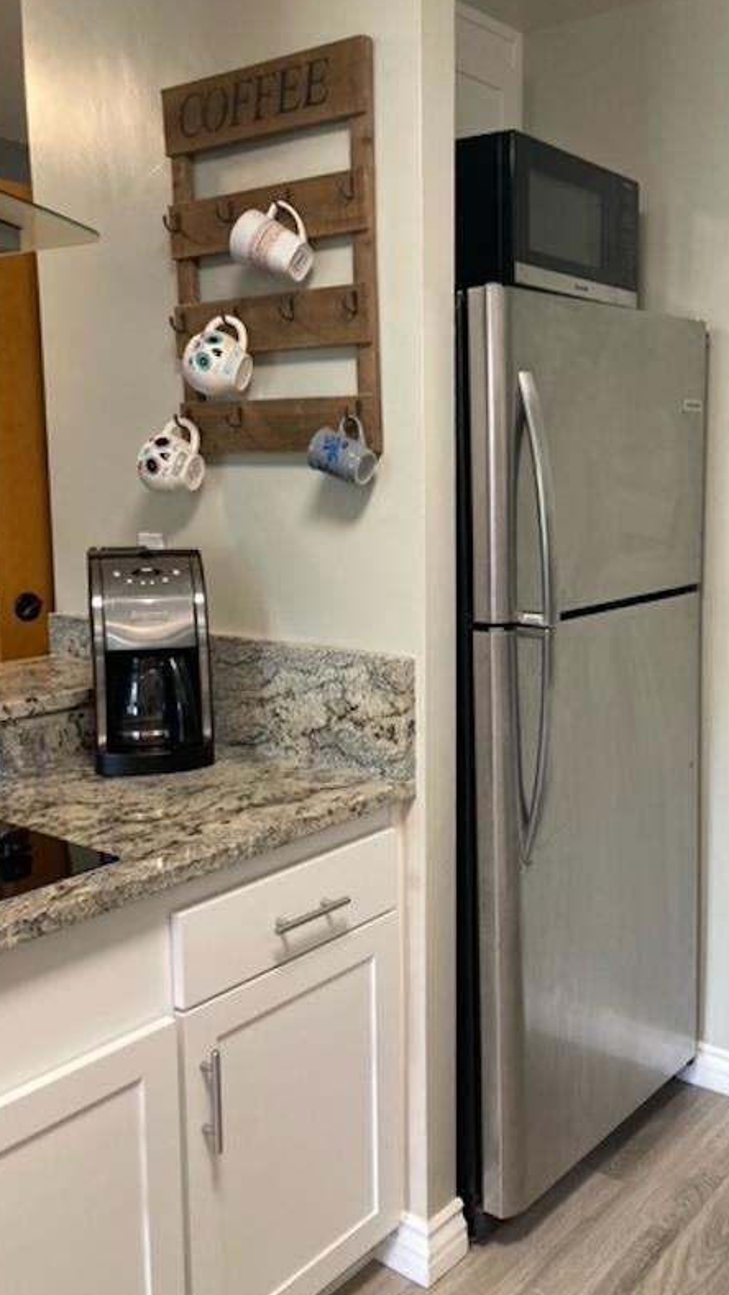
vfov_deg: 59.5
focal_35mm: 33
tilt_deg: -6.5
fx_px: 1134
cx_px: 504
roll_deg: +0.1
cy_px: 628
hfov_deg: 35.2
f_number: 1.8
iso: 125
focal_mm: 3.99
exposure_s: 1/60
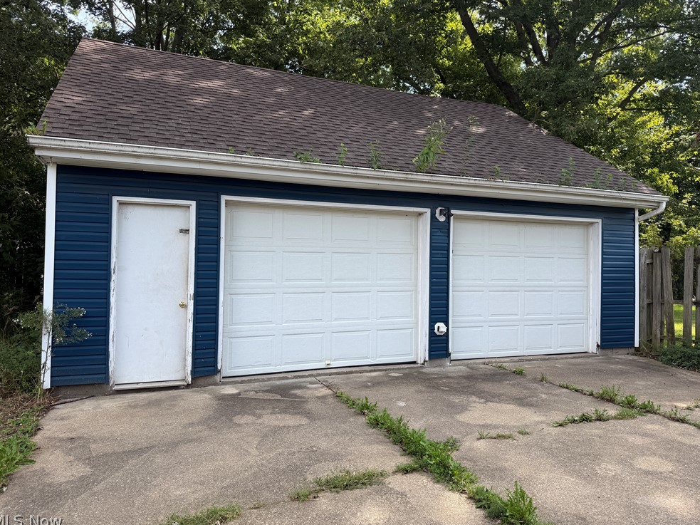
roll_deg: -0.1
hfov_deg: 69.4
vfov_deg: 54.9
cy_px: 259
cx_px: 352
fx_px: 505
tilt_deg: -0.3
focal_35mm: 25
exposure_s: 1/909
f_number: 1.78
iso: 80
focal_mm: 6.76
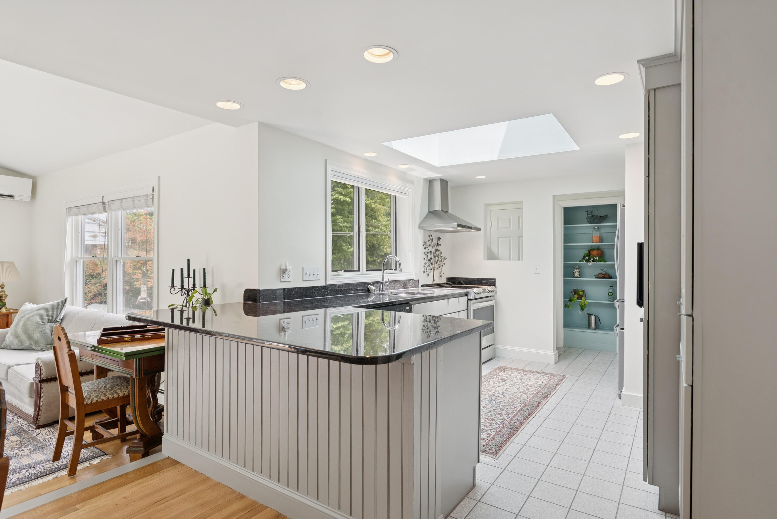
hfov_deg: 85.4
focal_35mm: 20
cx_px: 388
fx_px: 421
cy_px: 260
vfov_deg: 63.3
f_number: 7.1
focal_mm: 19.5
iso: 320
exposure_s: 1/50
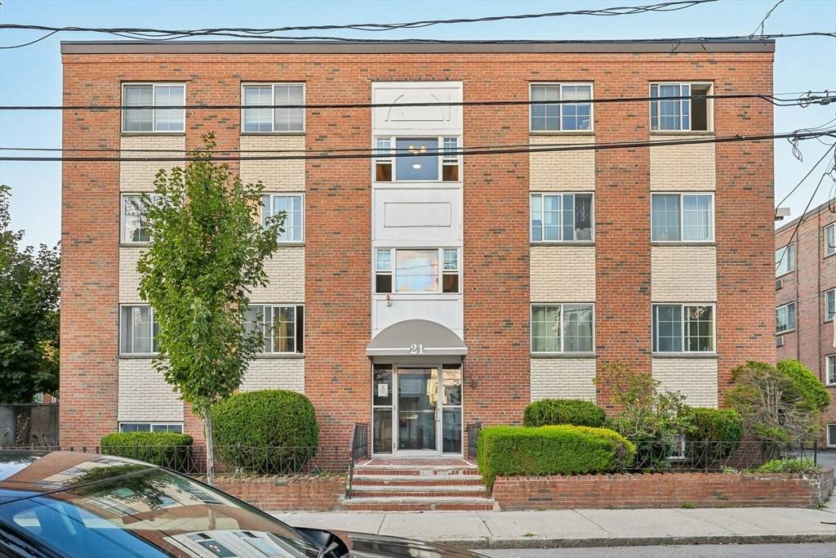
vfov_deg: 57.2
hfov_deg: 78.6
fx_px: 511
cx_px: 418
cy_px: 279
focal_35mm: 22
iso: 400
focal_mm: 22
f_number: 8
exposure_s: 1/80
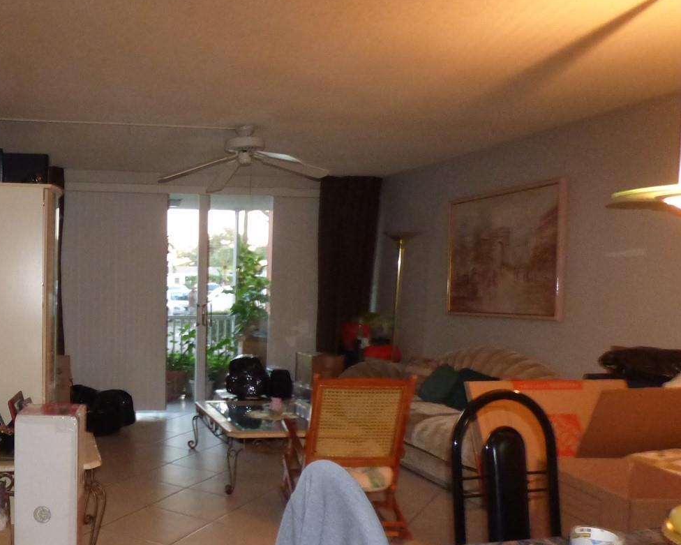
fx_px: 645
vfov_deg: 45.4
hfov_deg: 52.1
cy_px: 343
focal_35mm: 32
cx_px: 135
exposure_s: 1/30
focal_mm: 3.58
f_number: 2.8
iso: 800
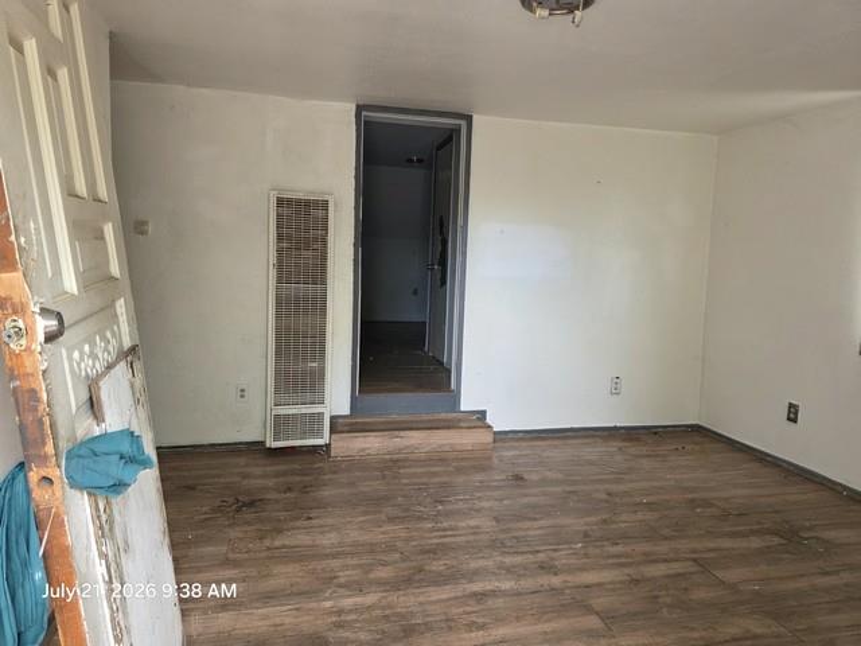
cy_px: 323
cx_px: 430
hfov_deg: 73.9
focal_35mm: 23
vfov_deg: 58.9
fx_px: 572
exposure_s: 1/120
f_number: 1.7
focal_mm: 6.3
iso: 500
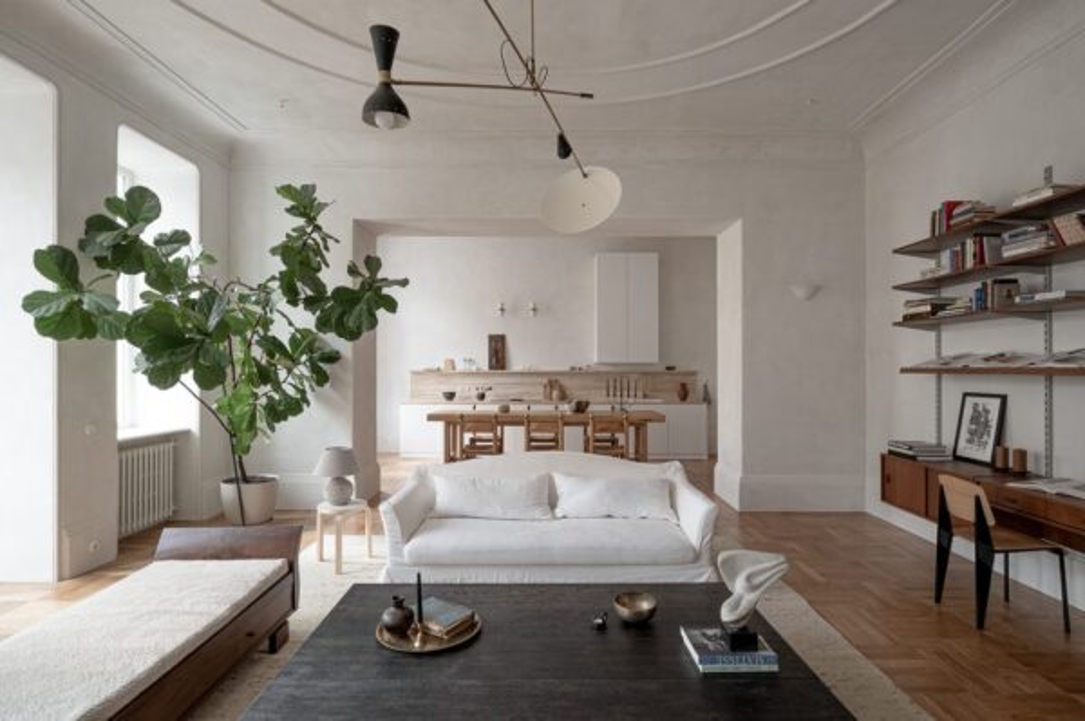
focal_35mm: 18
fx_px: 542
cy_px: 360
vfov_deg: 67.3
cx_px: 542
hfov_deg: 90.0
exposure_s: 1/5
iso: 200
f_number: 13
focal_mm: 18
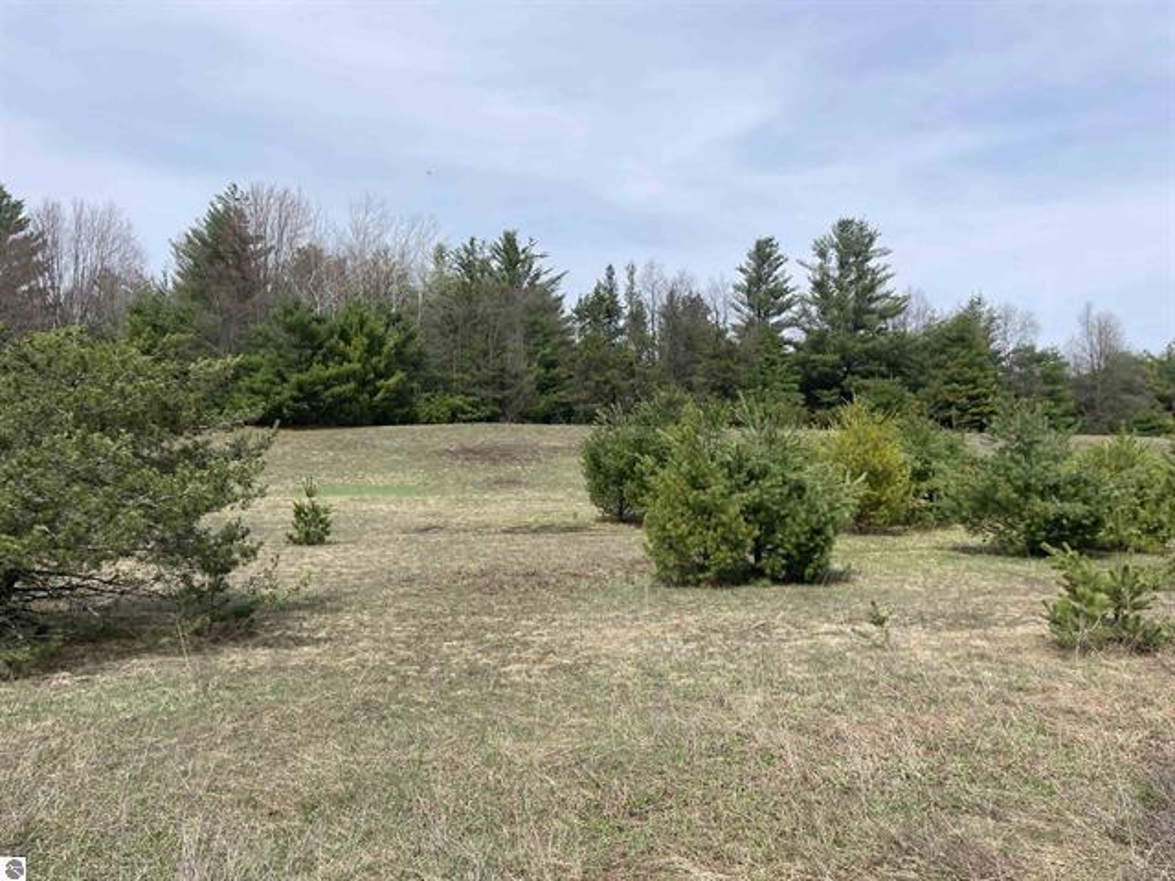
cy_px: 440
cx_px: 588
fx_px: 883
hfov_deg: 67.3
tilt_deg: +1.8
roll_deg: -0.4
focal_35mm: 26
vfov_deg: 53.1
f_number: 1.6
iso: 32
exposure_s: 1/4000
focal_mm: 4.2
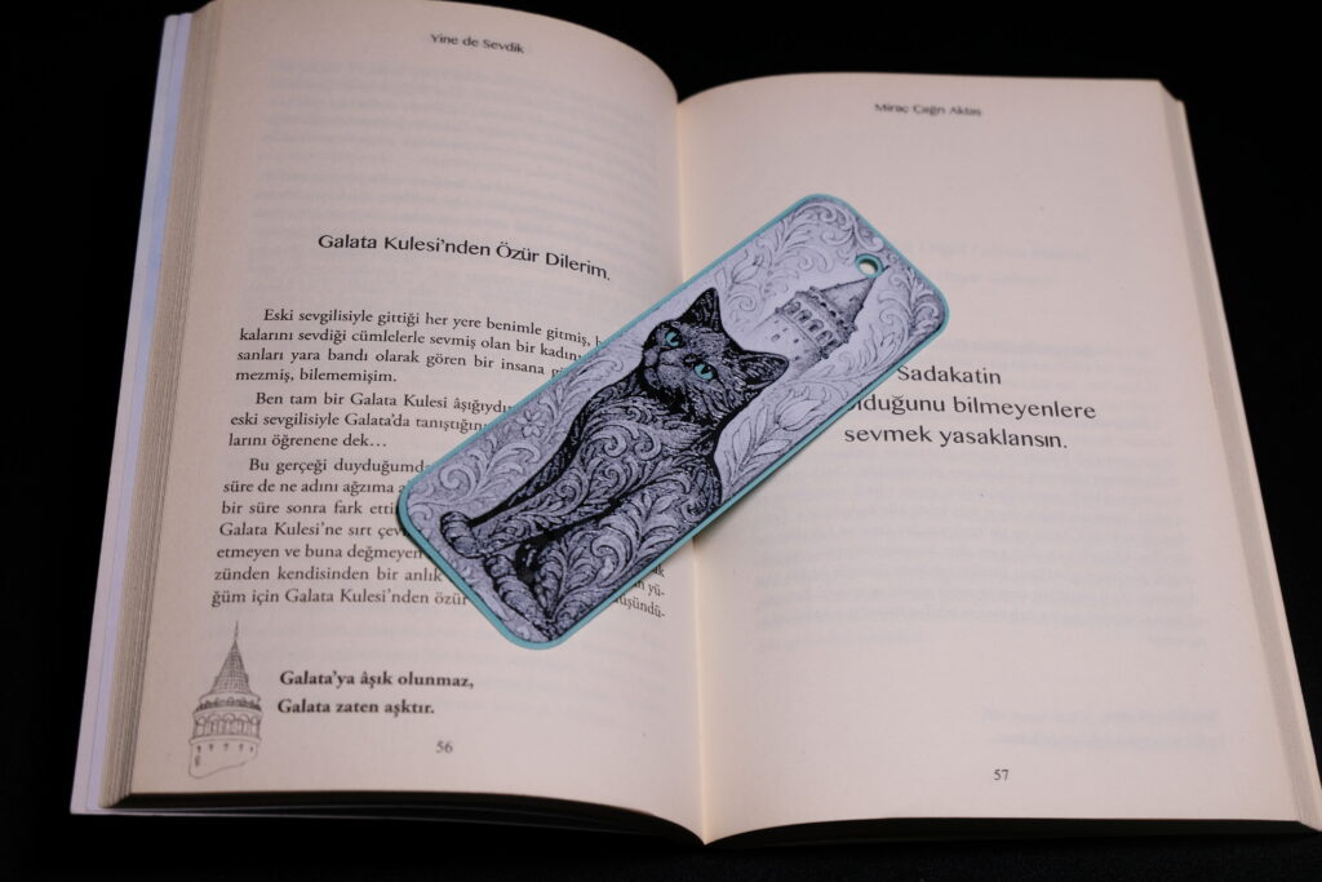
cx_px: 661
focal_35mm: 53
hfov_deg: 37.5
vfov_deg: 25.5
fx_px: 1946
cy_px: 441
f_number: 5
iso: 250
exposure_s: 1/15
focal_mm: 35.3
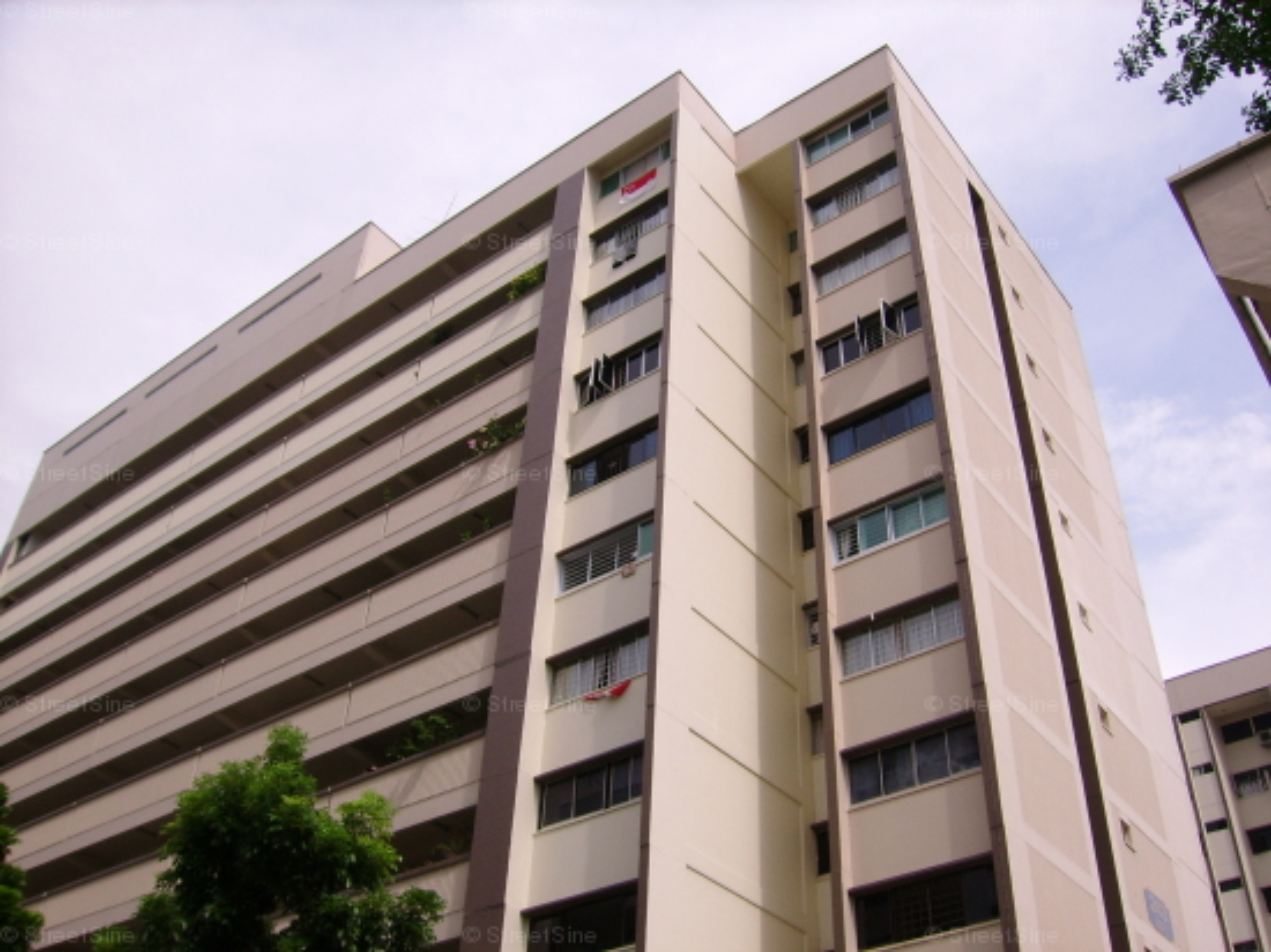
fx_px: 1285
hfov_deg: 52.6
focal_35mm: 35
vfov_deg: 40.7
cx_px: 636
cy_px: 476
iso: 50
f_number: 5.8
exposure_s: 1/420
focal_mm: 5.95
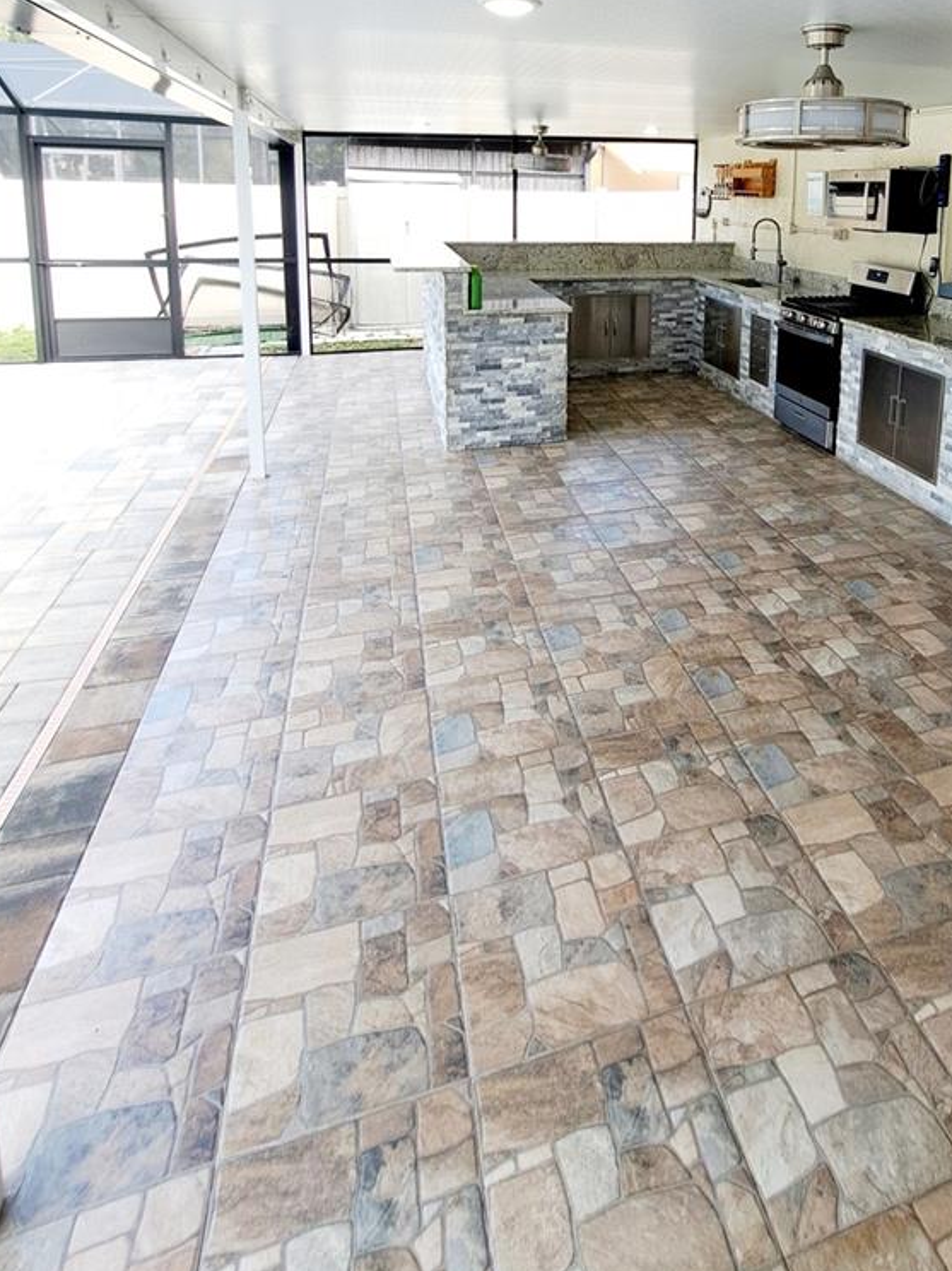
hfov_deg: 61.2
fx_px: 770
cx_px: 667
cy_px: 294
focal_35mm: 21
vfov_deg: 72.6
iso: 50
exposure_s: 1/50
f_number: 2.2
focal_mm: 1.74
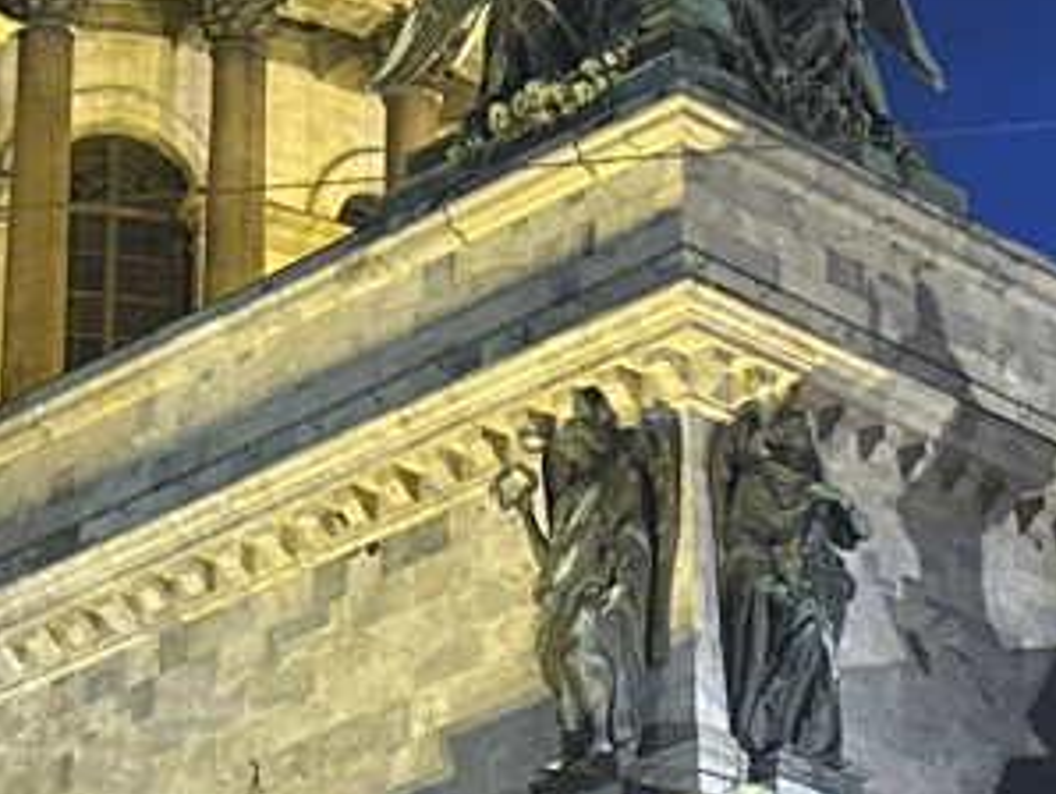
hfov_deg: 12.3
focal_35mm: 161
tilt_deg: +27.1
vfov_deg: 9.2
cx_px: 471
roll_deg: -1.3
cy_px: 248
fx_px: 4915
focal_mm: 6.86
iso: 800
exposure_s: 1/50
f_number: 1.78
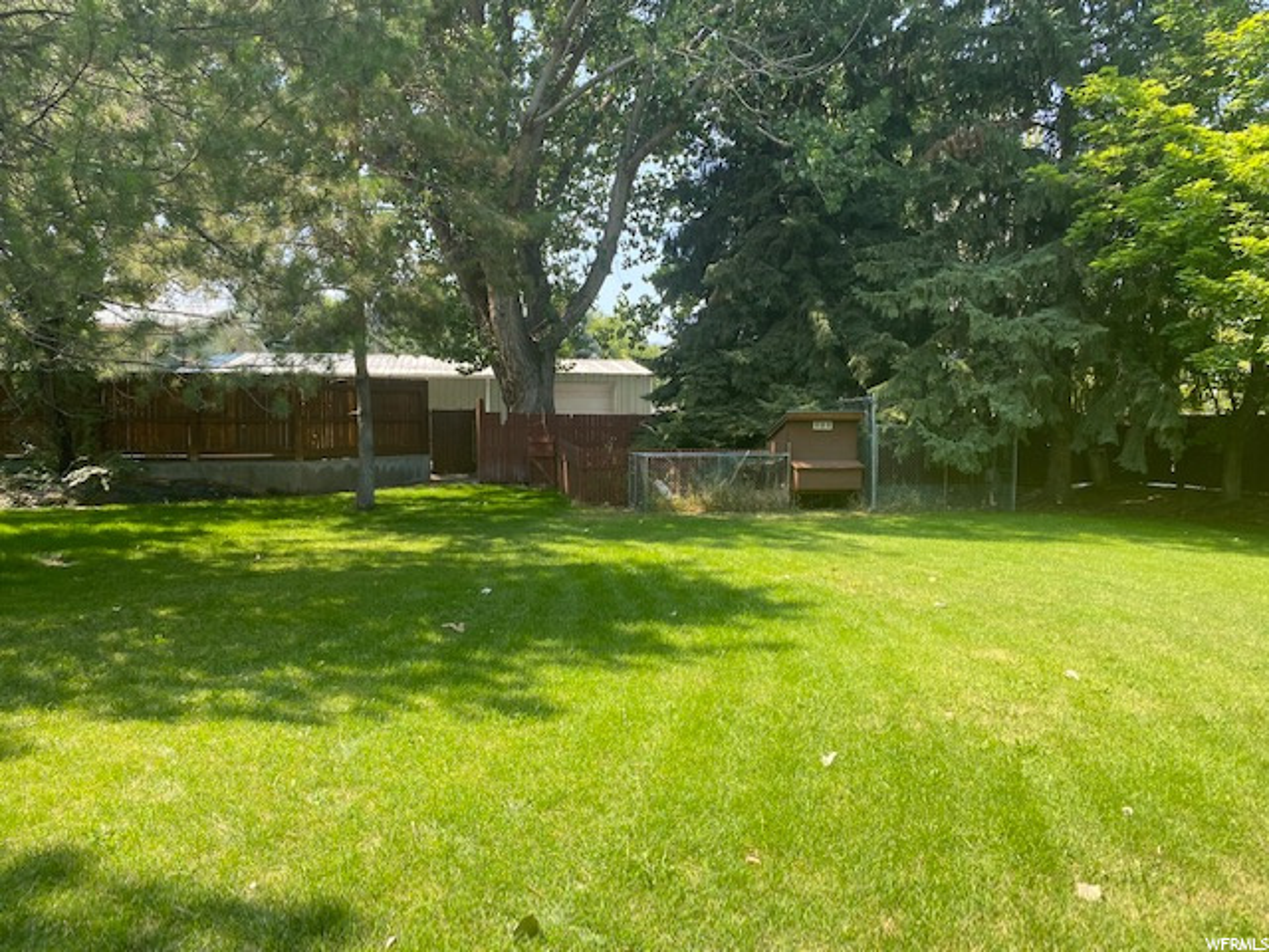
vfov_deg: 53.1
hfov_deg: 67.3
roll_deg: -1.7
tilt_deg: -1.1
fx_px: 953
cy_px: 476
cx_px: 634
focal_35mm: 26
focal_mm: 4.25
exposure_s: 1/651
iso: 32
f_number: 1.8
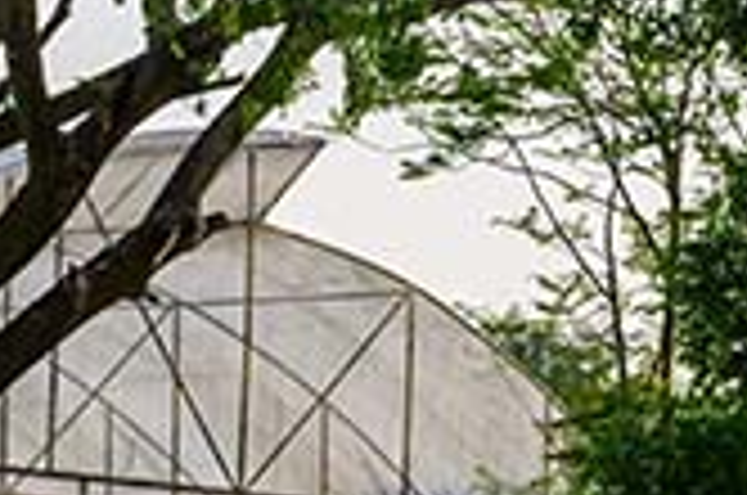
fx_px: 3664
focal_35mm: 177
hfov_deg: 11.4
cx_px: 891
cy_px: 742
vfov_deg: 7.6
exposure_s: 1/400
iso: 500
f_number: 8
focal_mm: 30.5
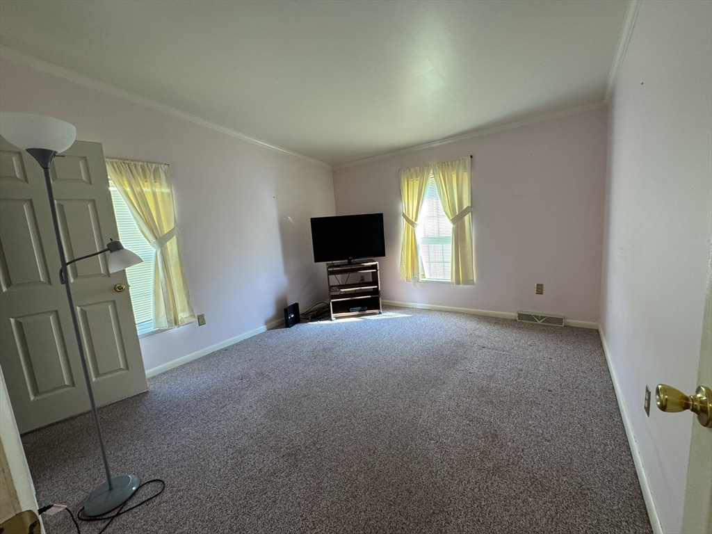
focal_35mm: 14
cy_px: 267
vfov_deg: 85.7
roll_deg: +4.2
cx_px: 356
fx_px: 288
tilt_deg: -8.5
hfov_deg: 102.1
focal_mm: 2.22
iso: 200
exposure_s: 1/120
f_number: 2.2
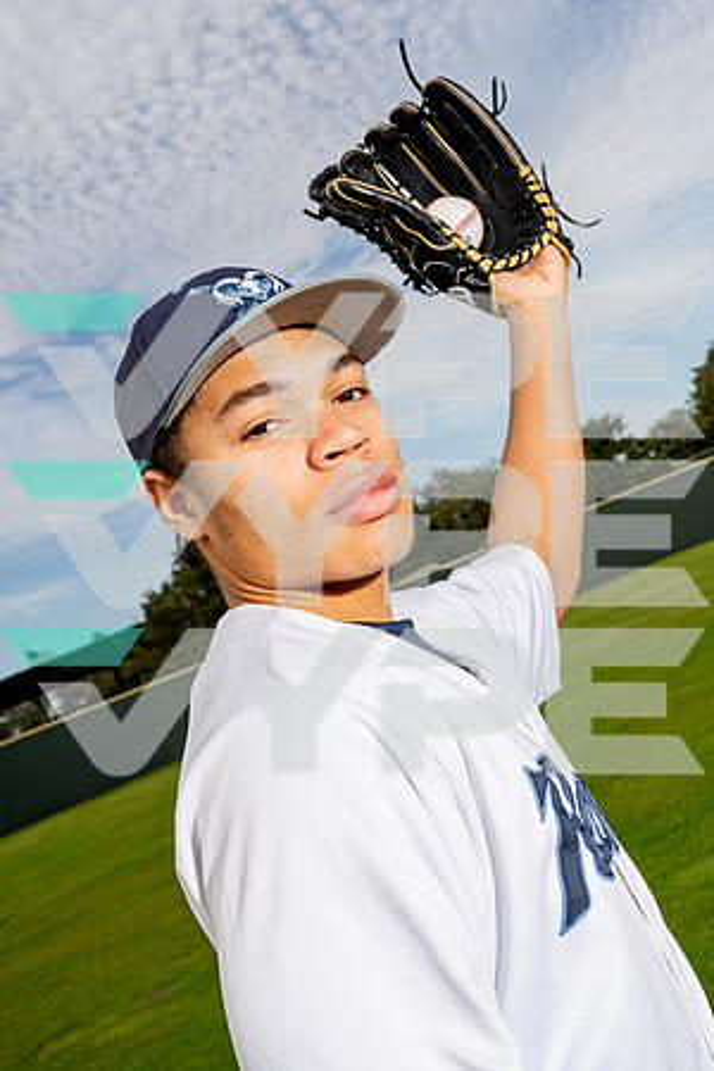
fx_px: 1160
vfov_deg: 49.6
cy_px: 536
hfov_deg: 34.2
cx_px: 357
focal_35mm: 39
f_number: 11
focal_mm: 39
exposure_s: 1/250
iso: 160
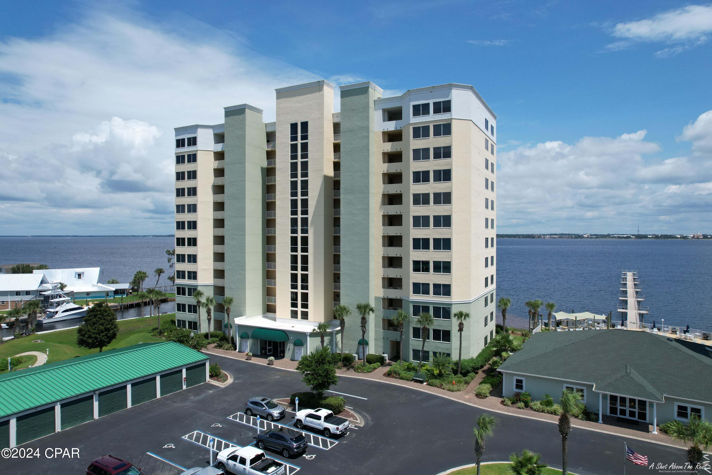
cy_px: 238
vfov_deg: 57.2
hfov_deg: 78.6
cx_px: 356
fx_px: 435
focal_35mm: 22
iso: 120
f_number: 2.8
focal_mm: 8.38
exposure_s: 1/3000
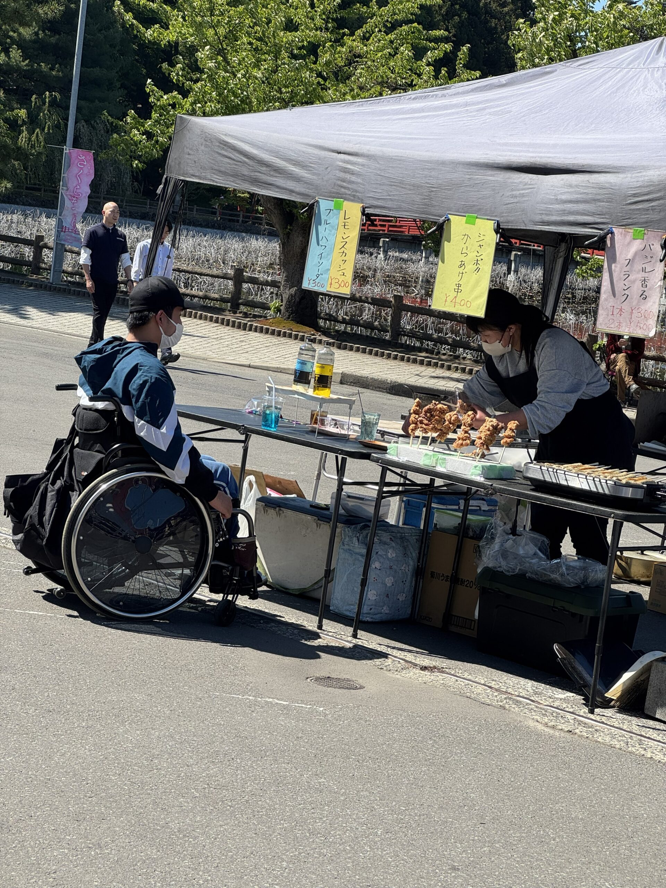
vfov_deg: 25.3
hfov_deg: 19.1
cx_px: 333
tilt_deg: -4.9
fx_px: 1975
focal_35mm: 77
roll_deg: -8.4
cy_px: 444
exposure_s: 1/513
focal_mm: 9
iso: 25
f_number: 2.8
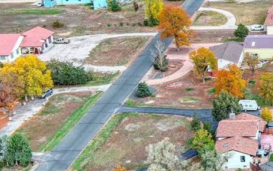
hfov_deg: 19.2
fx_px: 759
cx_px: 331
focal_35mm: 102
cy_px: 85
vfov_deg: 12.8
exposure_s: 1/743
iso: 100
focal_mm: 10.6
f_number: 2.8
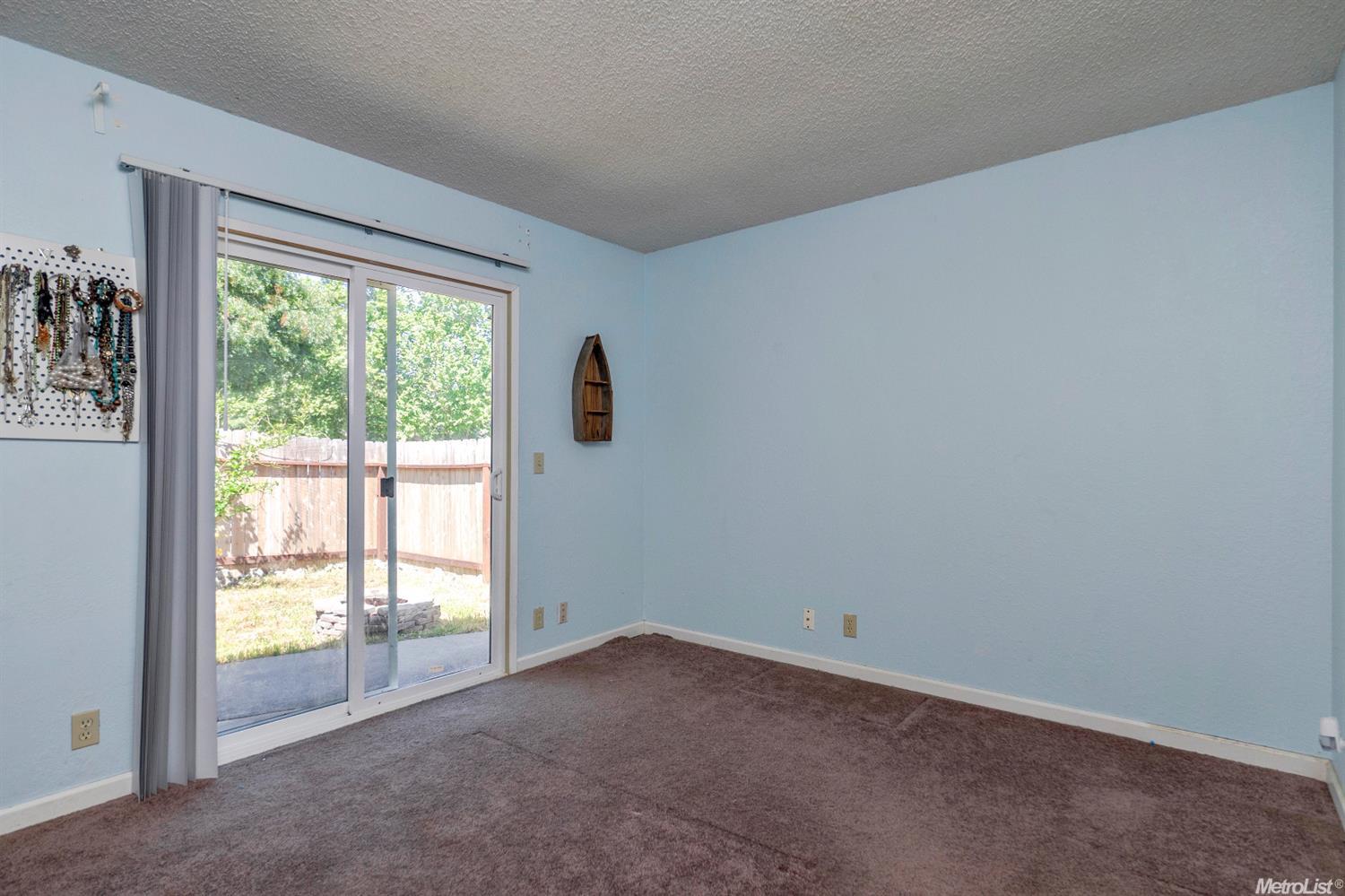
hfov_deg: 90.0
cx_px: 672
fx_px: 672
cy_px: 448
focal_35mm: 18
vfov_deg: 67.3
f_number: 5
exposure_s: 1/80
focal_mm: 12
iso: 100
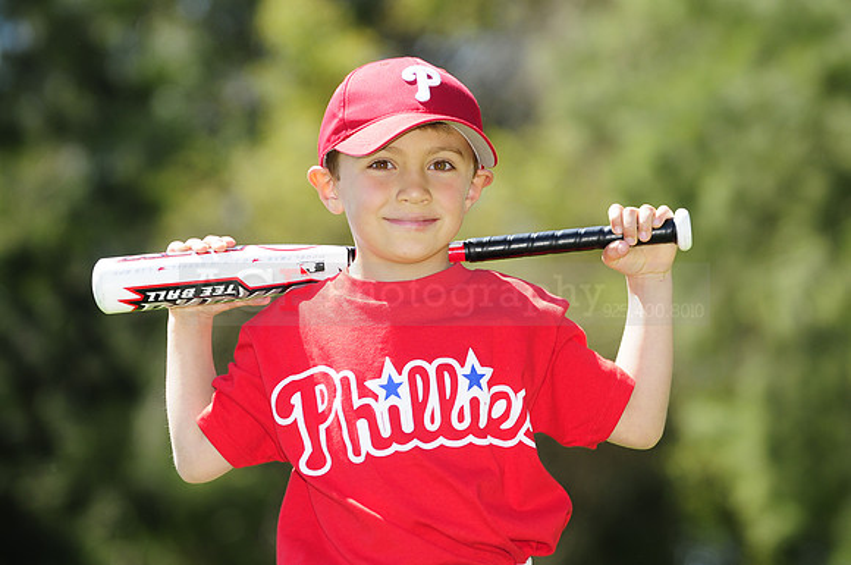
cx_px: 426
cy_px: 282
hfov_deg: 11.4
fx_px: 4249
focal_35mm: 180
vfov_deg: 7.6
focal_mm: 120
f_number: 3.5
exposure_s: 1/1000
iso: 200
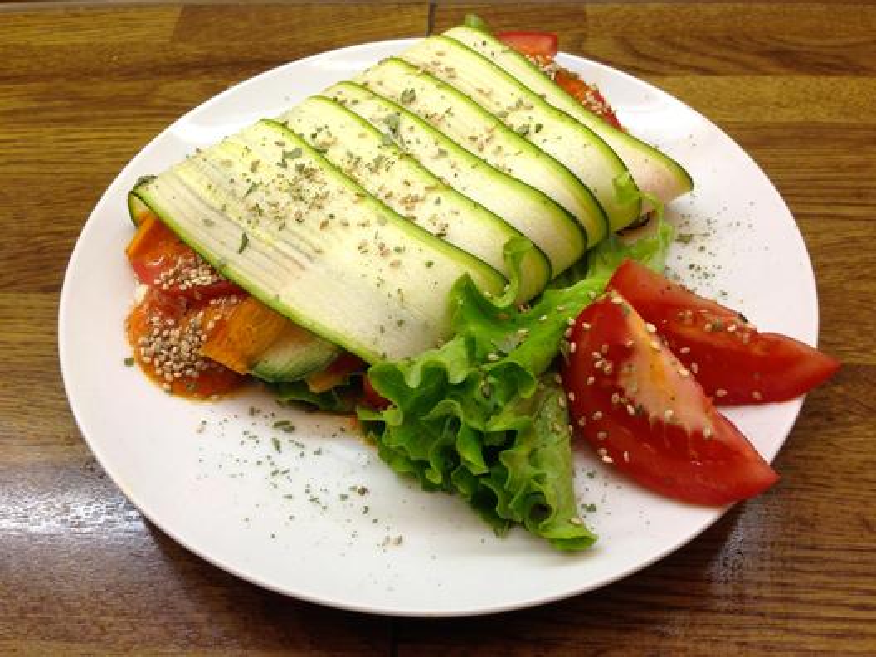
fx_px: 835
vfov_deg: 42.9
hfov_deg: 55.4
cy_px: 328
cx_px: 438
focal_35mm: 33
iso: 50
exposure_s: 1/33
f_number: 2.4
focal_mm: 4.12
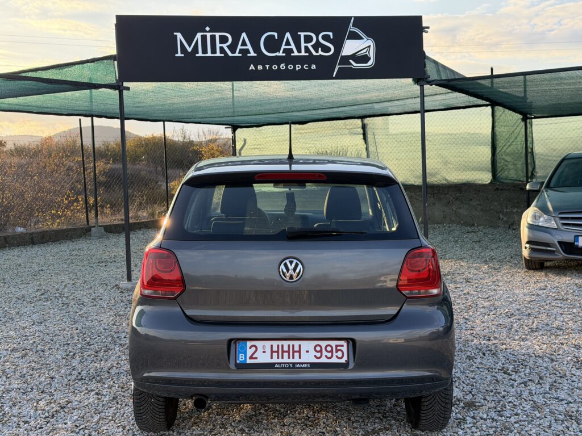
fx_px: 807
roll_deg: +2.3
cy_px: 218
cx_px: 291
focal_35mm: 48
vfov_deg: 30.3
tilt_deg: -2.0
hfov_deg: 39.7
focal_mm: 6.76
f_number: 1.78
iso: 100
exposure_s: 1/1149
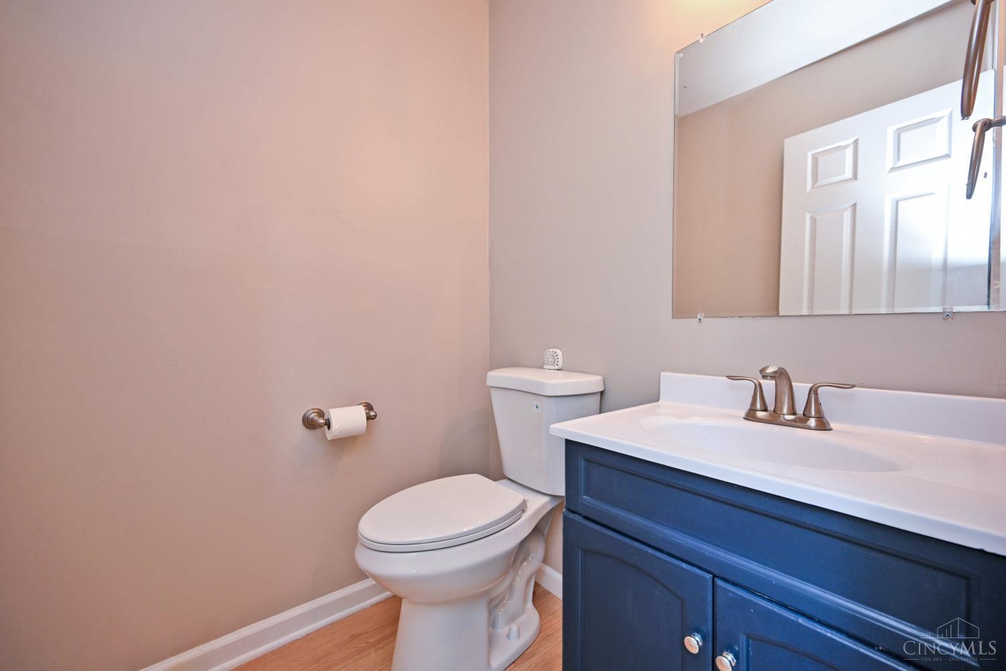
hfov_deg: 104.3
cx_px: 503
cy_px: 336
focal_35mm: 14
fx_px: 391
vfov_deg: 81.2
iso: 560
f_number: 4
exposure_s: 1/60
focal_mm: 14
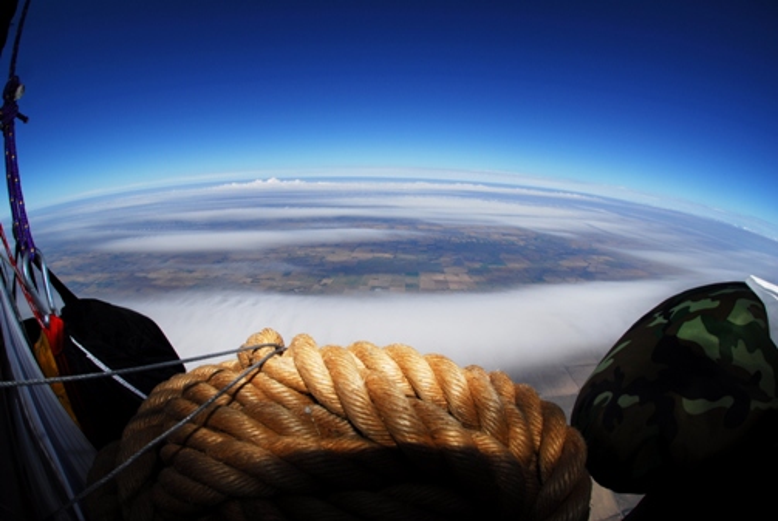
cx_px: 389
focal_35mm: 16
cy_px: 260
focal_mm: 10.5
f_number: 13
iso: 100
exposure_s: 1/250
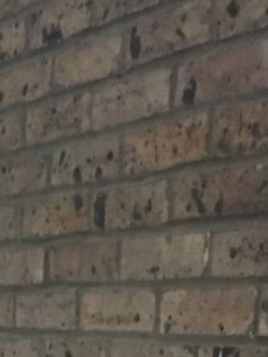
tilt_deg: -10.4
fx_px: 1404
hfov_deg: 10.6
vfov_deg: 13.3
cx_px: -124
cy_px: 615
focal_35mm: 136
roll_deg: -0.8
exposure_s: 1/17
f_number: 2.2
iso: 250
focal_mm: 4.15
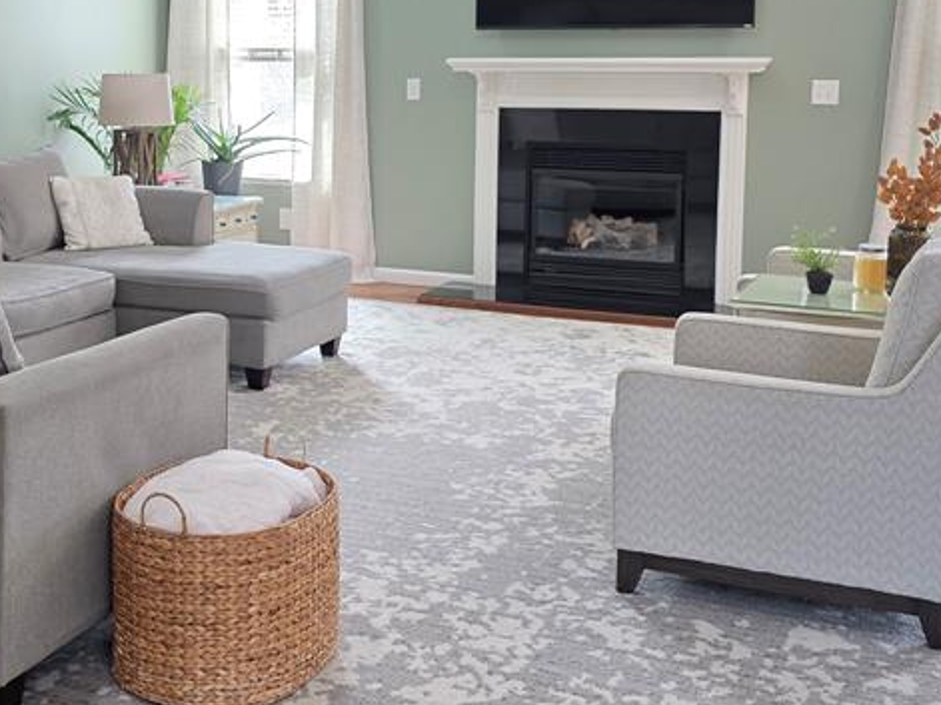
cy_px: 198
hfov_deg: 37.5
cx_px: 264
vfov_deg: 28.8
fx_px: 1359
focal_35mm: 50
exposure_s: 1/120
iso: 200
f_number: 1.7
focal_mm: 6.3
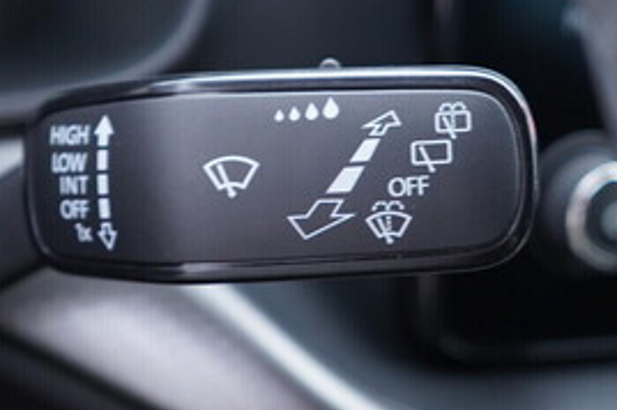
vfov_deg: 18.3
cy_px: 130
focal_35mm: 74
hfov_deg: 27.2
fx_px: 1267
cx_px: 198
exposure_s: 1/40
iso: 400
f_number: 2.8
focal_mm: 24
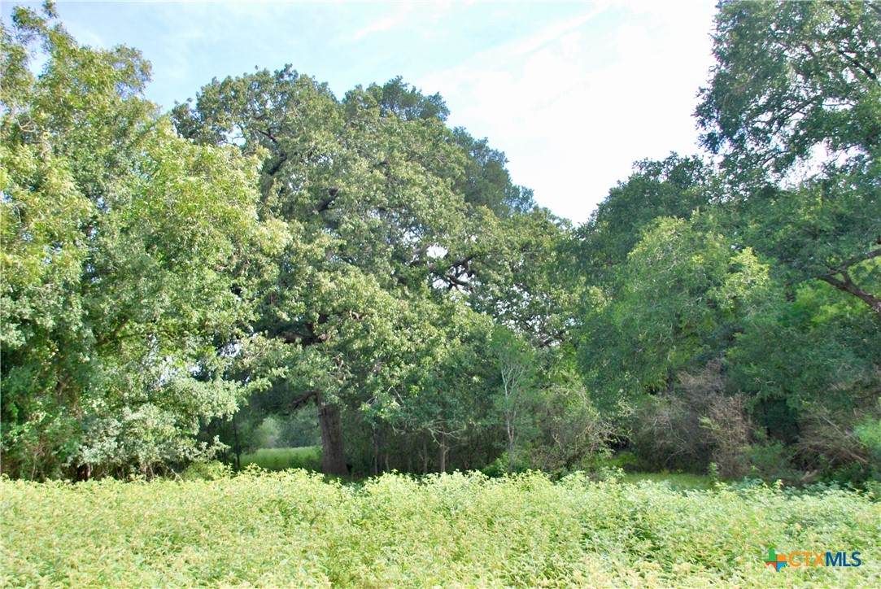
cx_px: 440
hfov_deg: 51.2
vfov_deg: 35.6
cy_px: 294
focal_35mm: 38
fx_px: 918
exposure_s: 1/200
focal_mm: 25
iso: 100
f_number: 5
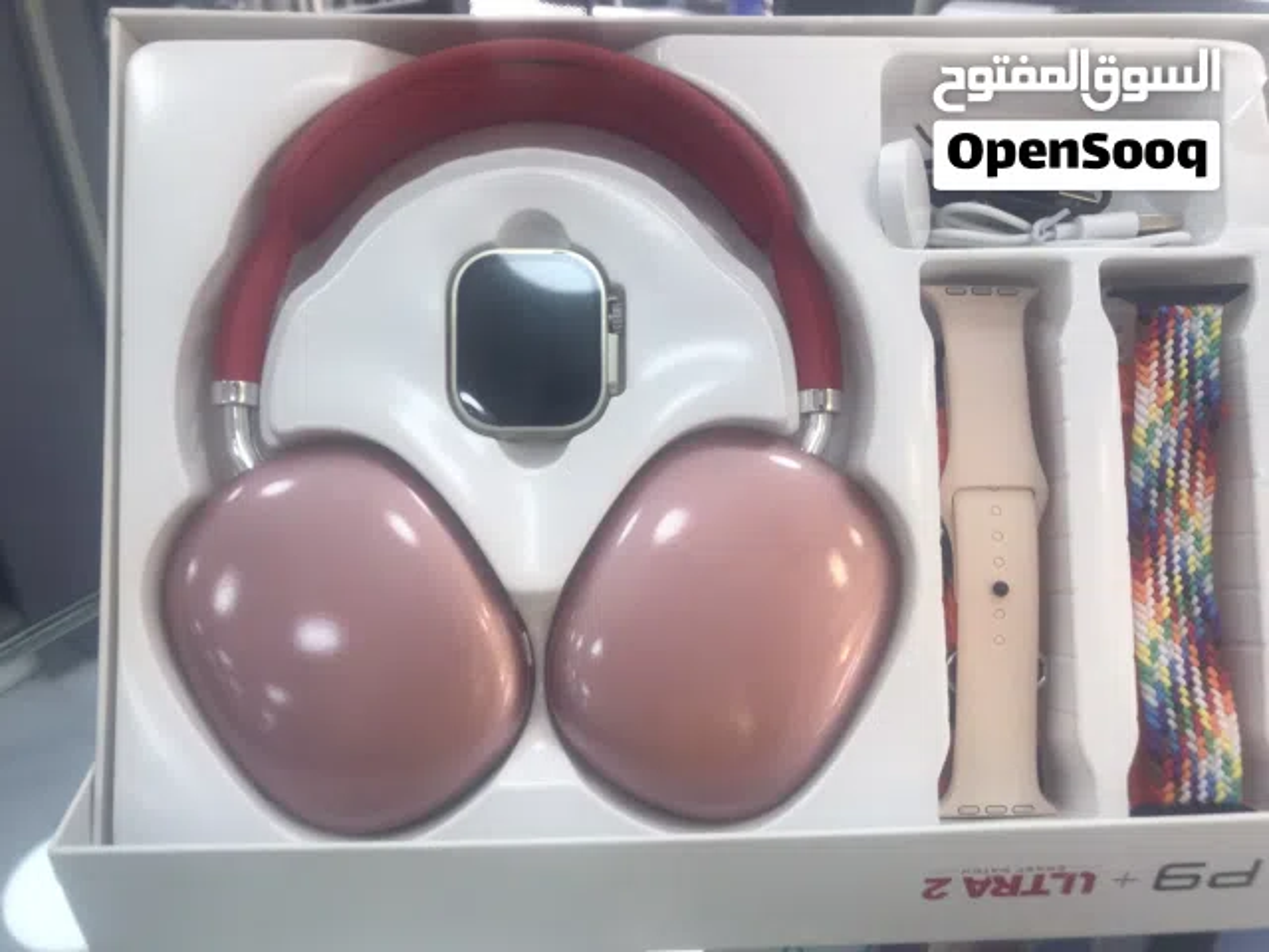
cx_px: 634
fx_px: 1026
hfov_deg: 63.4
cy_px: 476
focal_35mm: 28
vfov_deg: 49.7
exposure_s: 1/467
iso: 20
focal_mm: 3.99
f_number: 1.8
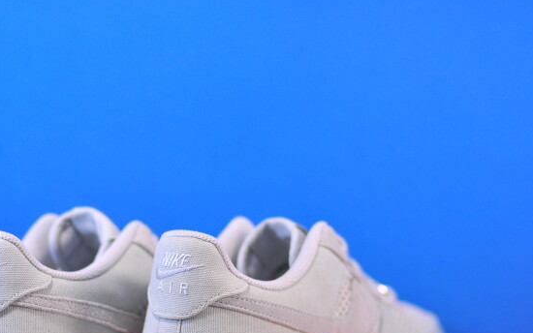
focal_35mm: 111
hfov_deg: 18.7
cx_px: 183
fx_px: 1613
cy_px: 248
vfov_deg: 11.8
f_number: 2
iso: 250
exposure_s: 1/320
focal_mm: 50
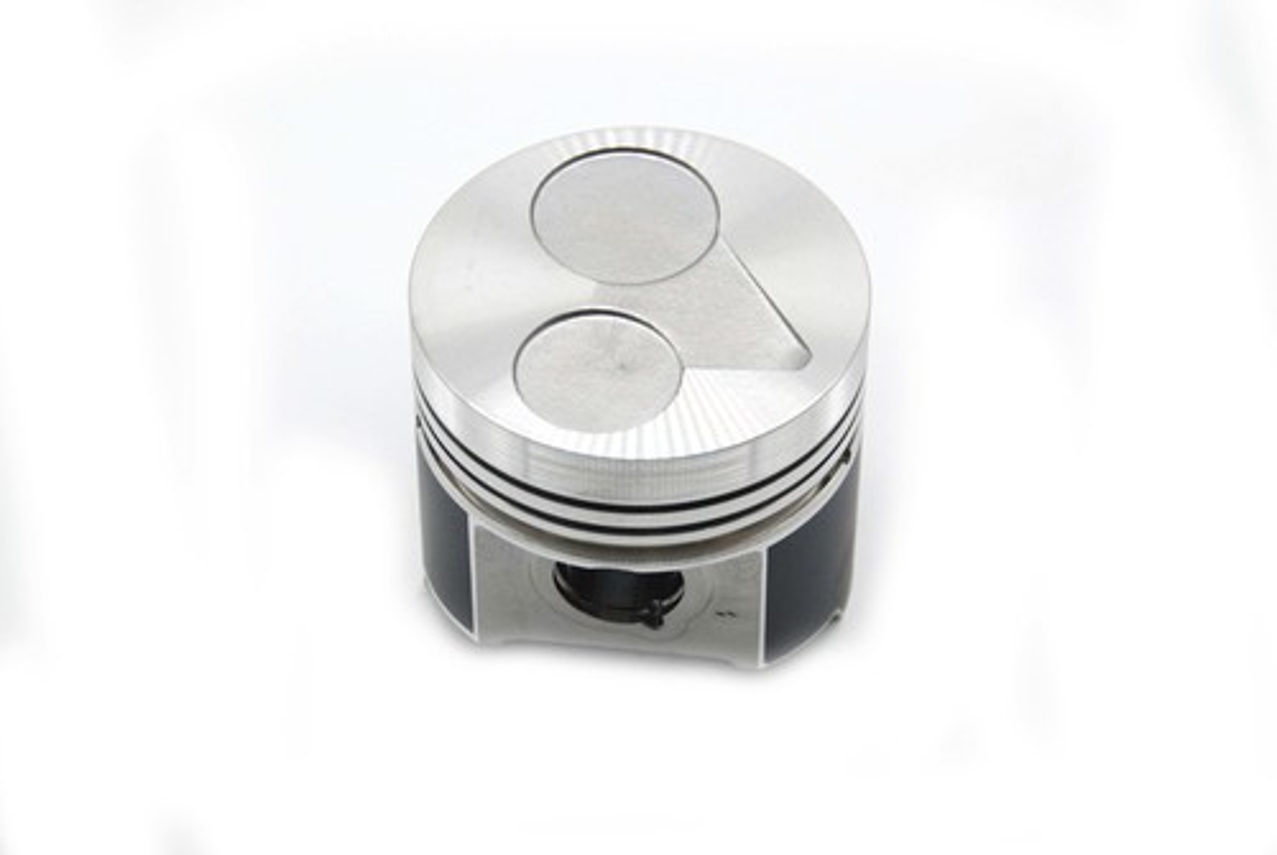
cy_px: 428
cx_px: 638
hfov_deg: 17.0
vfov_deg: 11.5
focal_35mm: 120
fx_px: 4263
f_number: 6.3
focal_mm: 80
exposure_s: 1/640
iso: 800
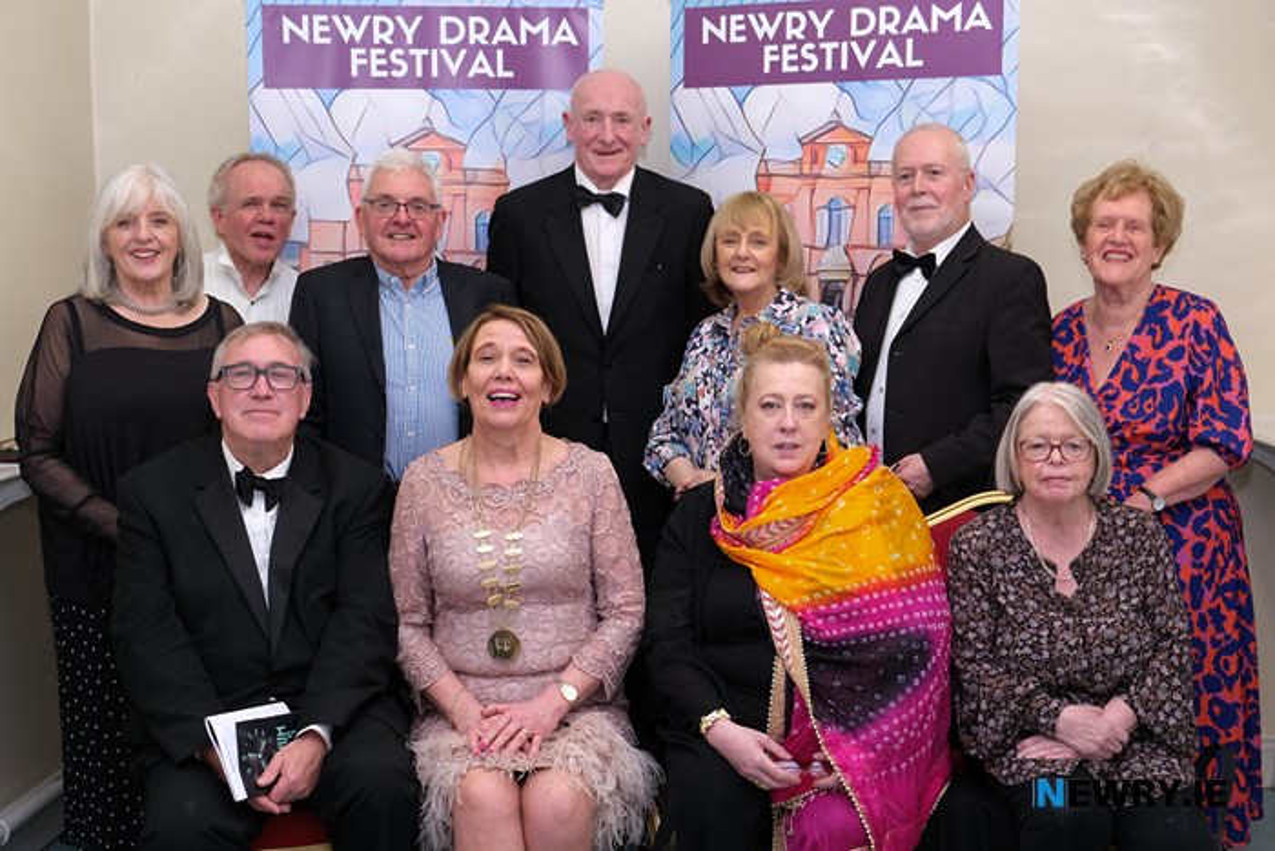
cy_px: 426
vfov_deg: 33.4
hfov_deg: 48.4
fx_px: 1417
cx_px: 638
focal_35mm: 40
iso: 400
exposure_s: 1/125
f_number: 4
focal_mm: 26.5
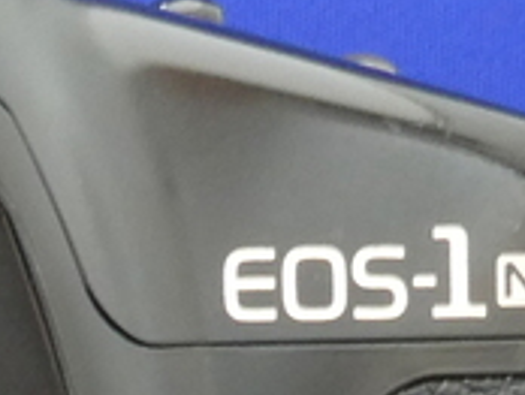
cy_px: 724
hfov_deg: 8.2
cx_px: -603
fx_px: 3448
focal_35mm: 227
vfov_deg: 6.4
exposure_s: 1
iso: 200
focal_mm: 5.8
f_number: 8
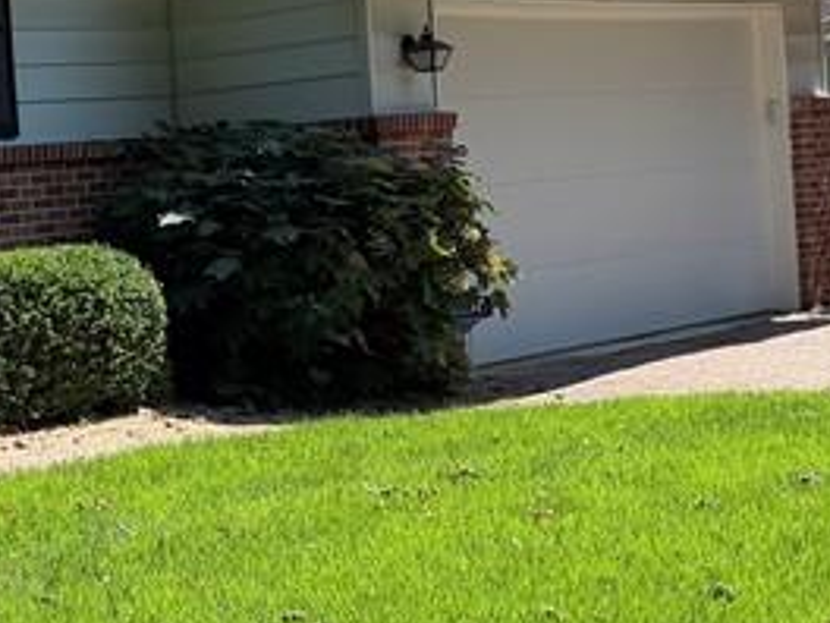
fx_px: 2230
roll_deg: +3.8
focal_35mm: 93
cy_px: 308
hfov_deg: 18.5
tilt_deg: -0.4
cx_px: -437
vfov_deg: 15.9
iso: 100
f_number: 1.78
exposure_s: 1/2370
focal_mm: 6.76
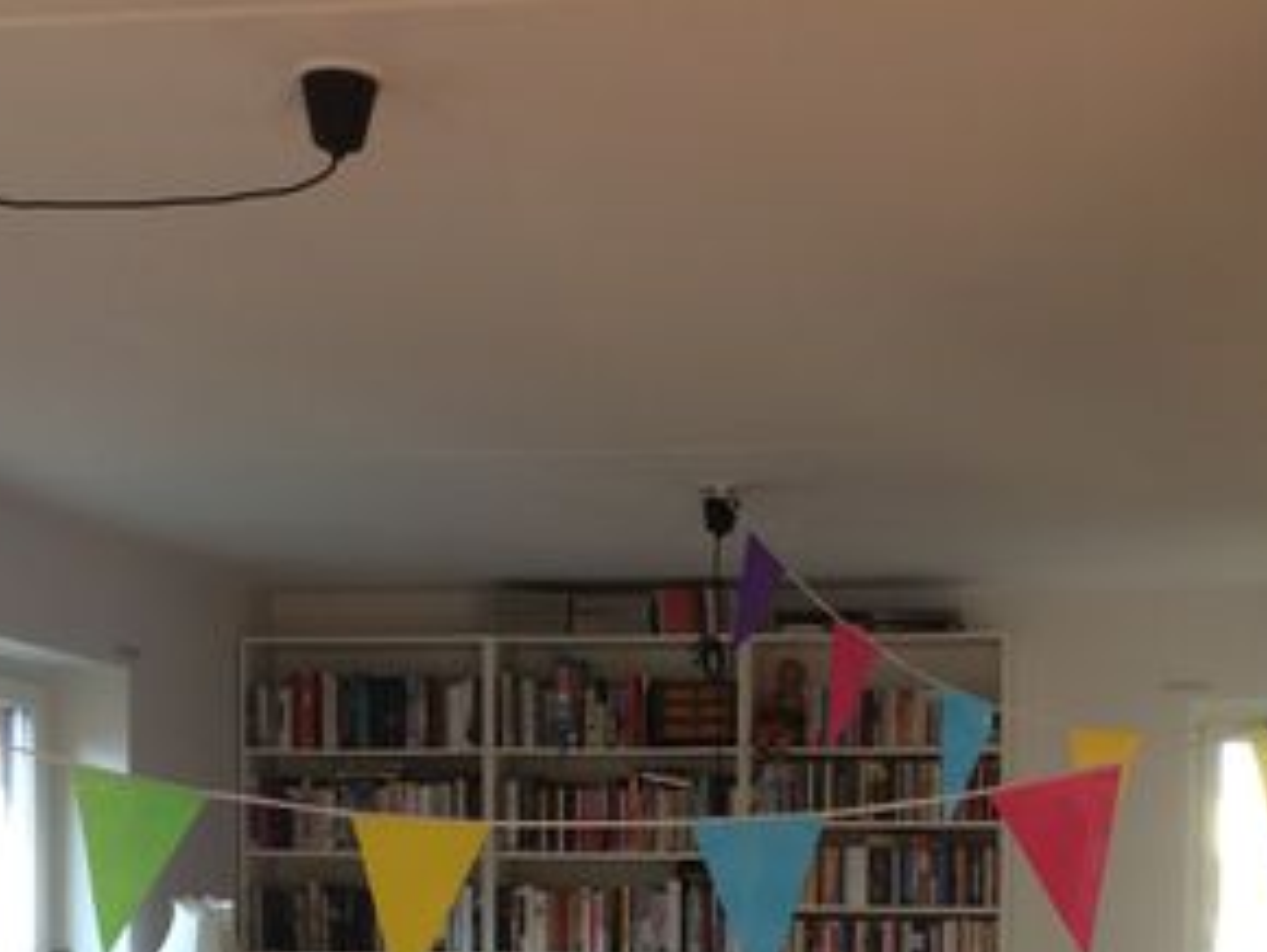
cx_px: 821
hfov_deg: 32.0
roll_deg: -0.2
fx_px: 2198
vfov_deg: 23.3
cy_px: 978
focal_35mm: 60
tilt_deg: -2.1
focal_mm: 4.15
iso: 40
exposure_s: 1/50
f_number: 2.2
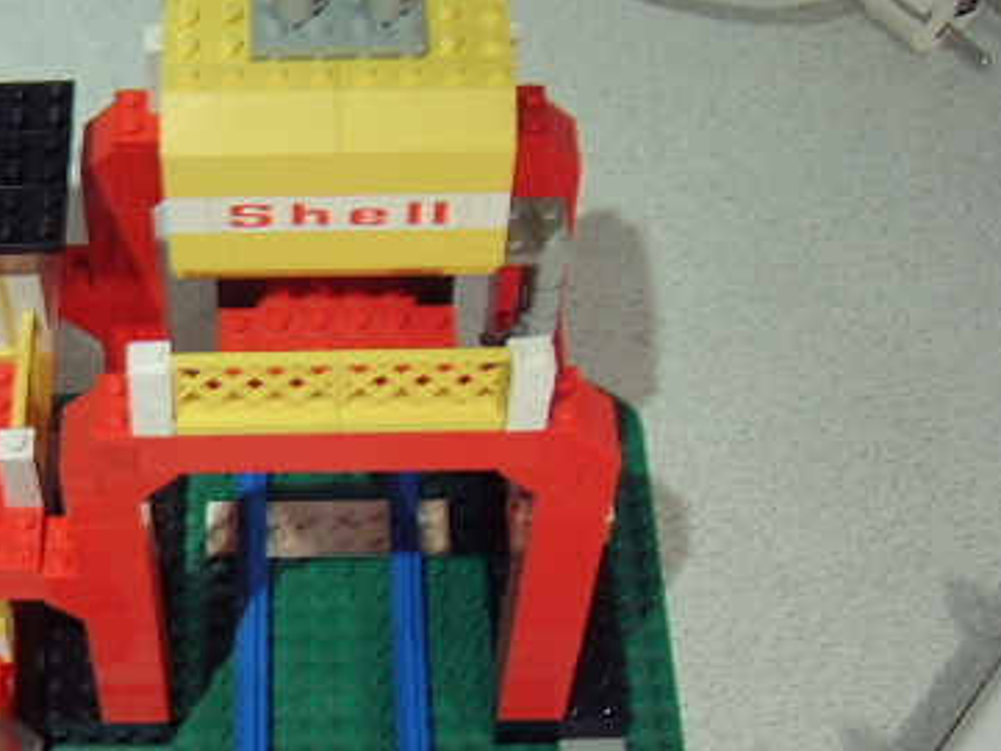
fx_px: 1591
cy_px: 485
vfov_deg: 26.5
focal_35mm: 55
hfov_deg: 33.6
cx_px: 155
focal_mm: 8.13
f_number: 2.7
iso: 100
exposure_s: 1/15
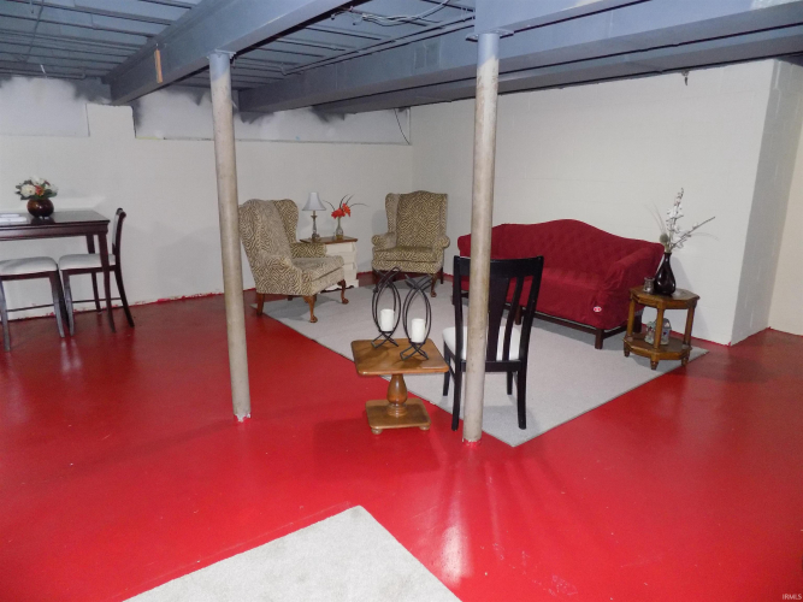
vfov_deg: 58.9
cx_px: 402
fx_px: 533
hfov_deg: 73.9
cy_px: 301
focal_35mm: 23
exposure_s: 1/30
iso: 500
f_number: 3.1
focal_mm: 4
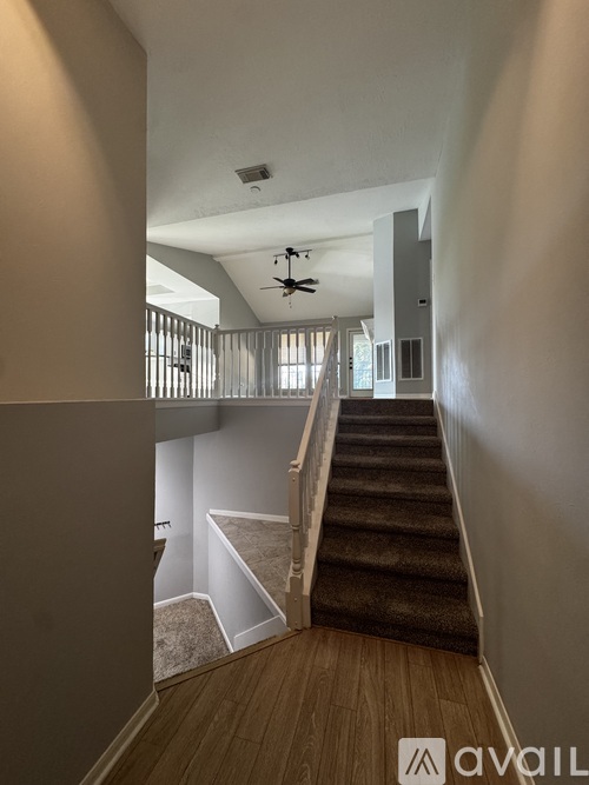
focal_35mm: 14
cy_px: 392
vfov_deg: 102.1
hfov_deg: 85.7
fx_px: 318
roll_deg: +1.0
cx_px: 294
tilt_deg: +0.8
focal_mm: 2.22
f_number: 2.2
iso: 320
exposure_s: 1/60
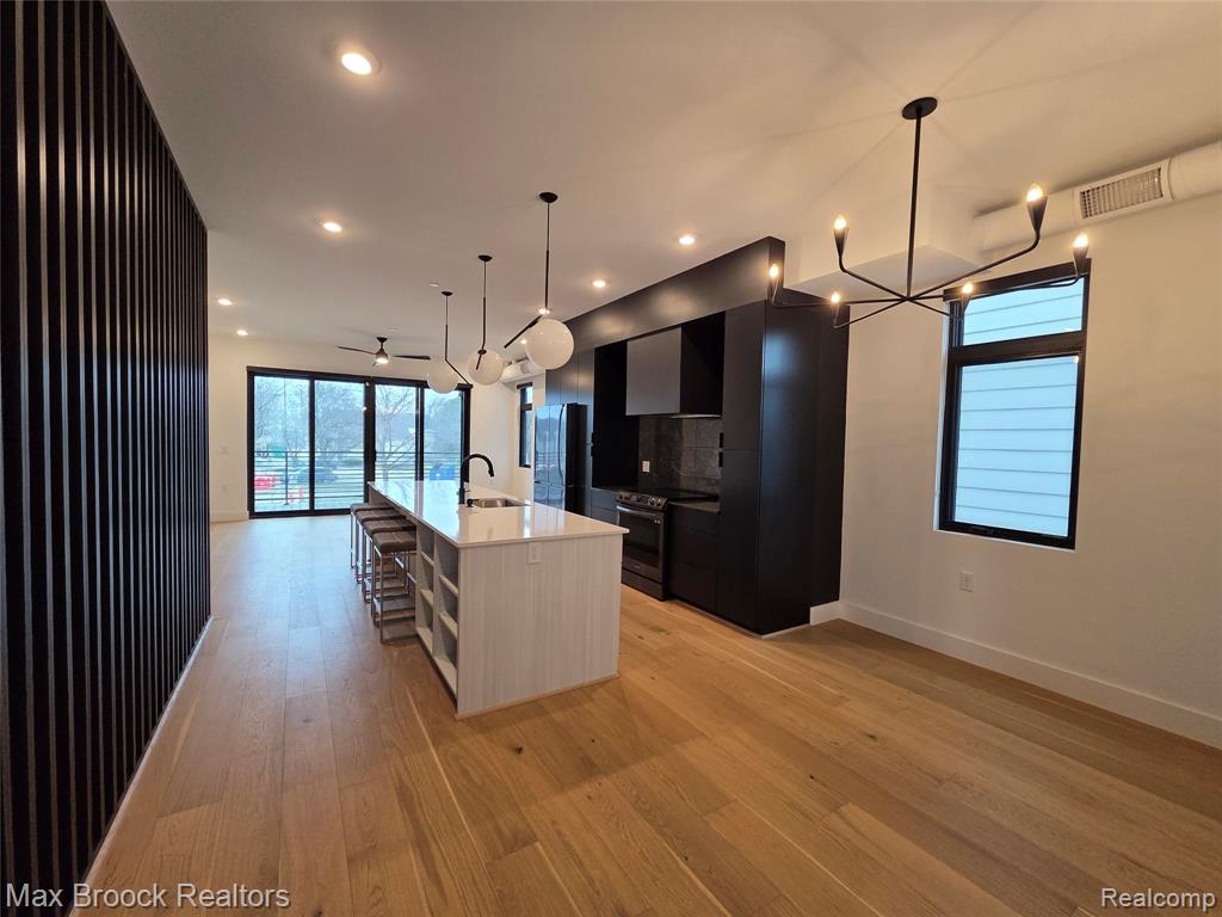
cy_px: 458
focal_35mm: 13
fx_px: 459
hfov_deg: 106.2
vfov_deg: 89.9
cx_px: 611
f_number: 2.2
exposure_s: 1/120
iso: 320
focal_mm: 2.2
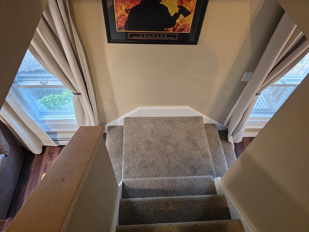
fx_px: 205
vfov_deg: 58.9
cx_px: 154
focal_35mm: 23
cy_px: 116
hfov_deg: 73.9
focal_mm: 6.5
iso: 250
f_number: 1.4
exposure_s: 1/120
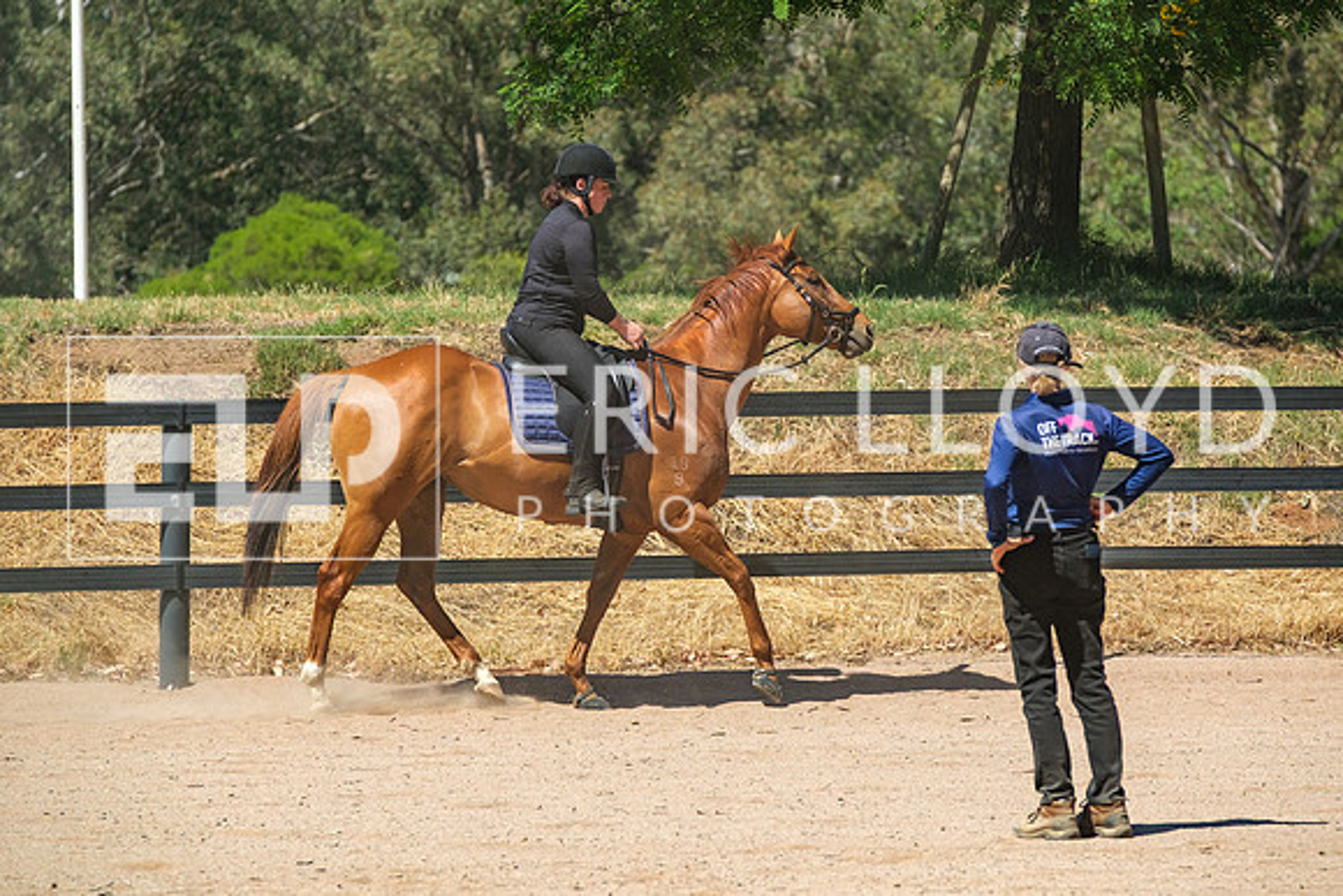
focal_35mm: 253
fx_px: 9452
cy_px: 456
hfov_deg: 8.1
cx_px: 646
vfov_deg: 5.4
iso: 200
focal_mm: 129.2
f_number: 4
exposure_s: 1/2000
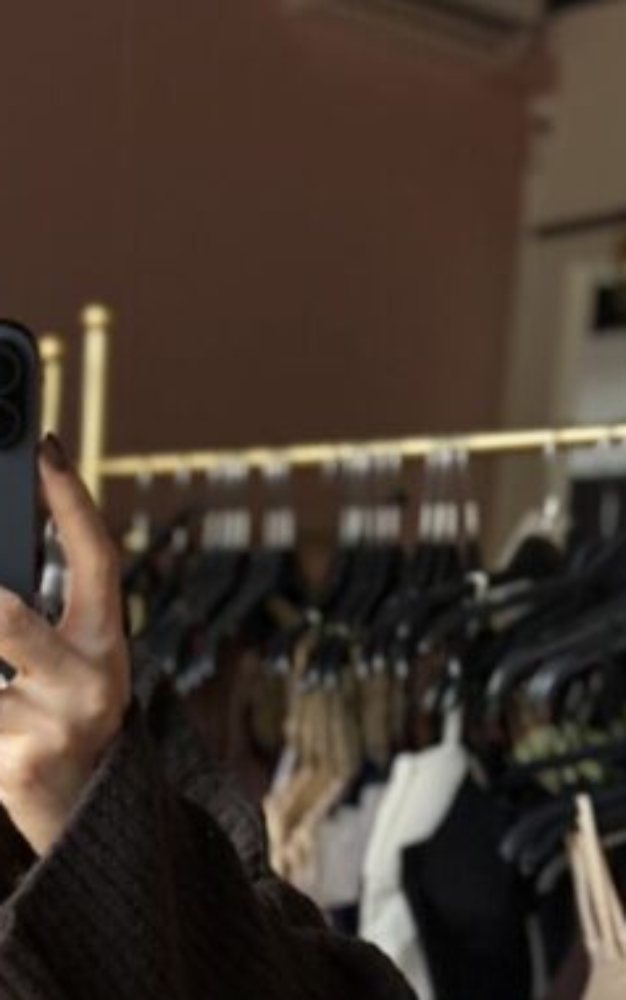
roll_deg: +2.3
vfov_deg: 32.0
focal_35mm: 58
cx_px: -129
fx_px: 1581
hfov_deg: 20.9
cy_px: 1032
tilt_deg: -25.4
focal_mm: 5.96
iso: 320
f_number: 1.6
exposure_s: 1/60
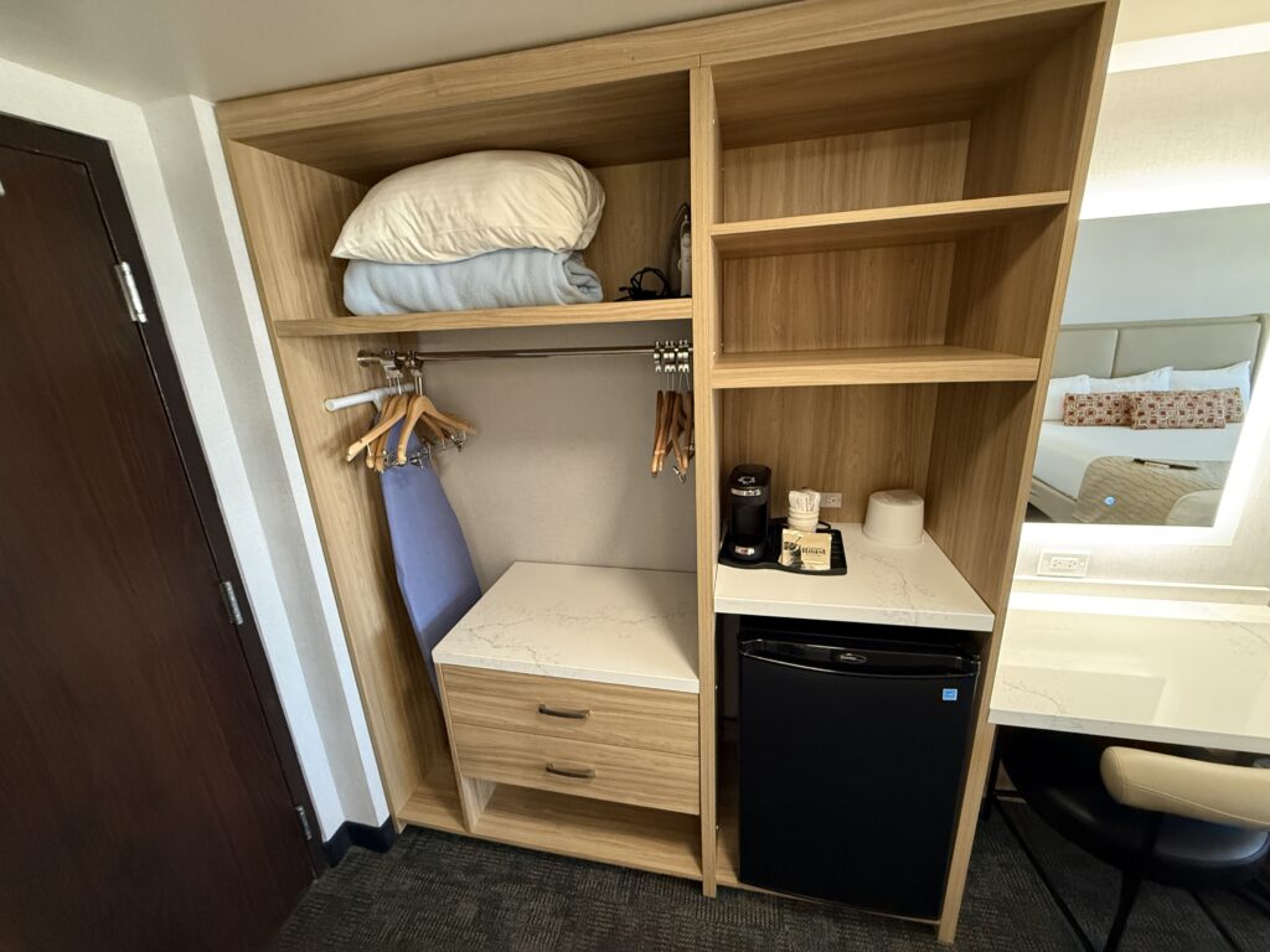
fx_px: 514
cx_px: 635
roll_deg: +2.7
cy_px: 476
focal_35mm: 14
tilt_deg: -16.9
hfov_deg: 102.1
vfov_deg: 85.7
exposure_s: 1/60
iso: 640
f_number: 2.2
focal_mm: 2.22
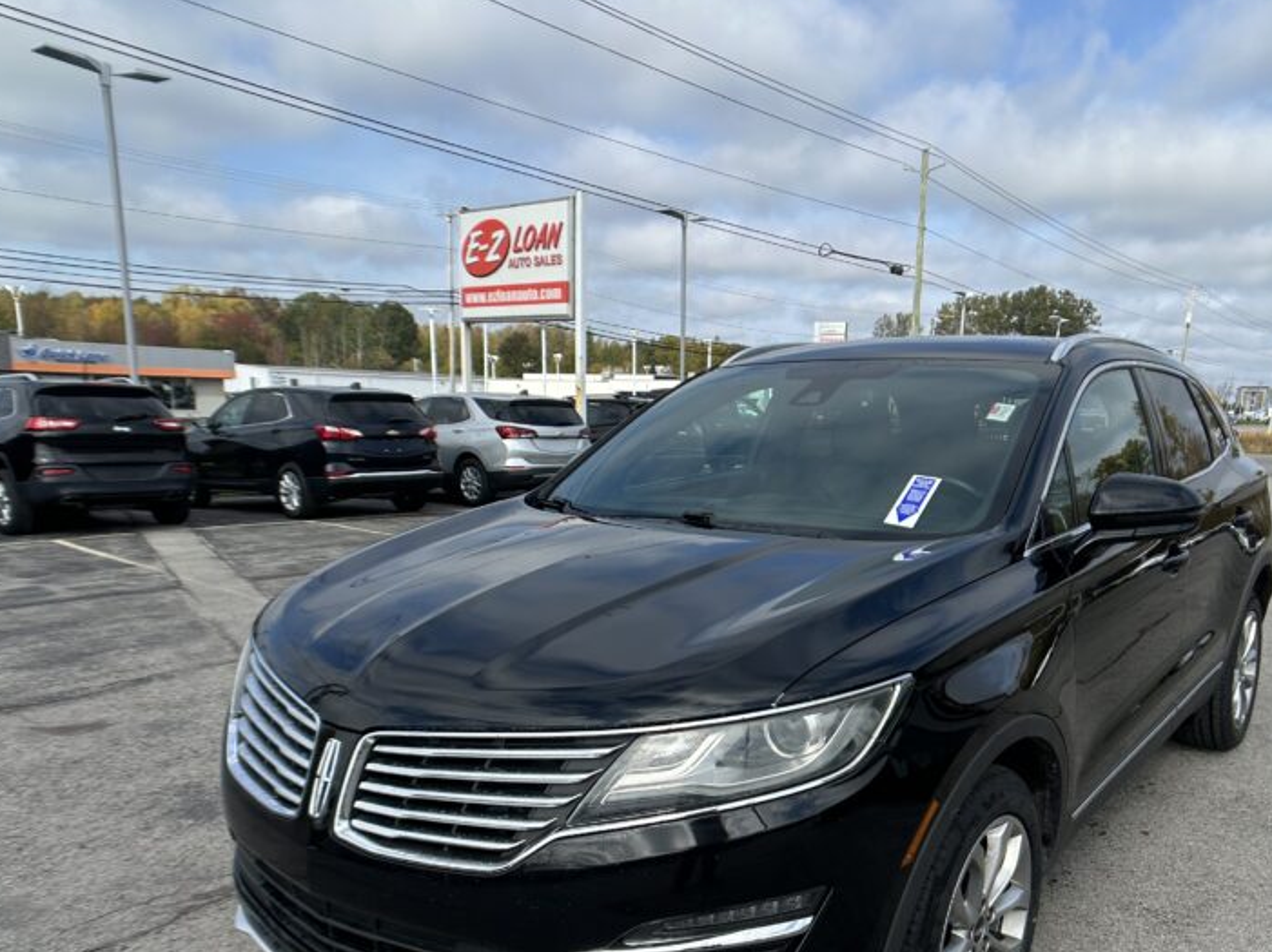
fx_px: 1396
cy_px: 618
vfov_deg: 37.4
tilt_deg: -11.9
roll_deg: -2.3
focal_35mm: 38
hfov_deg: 48.9
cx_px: 713
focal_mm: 5.7
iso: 50
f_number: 1.5
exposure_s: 1/3460
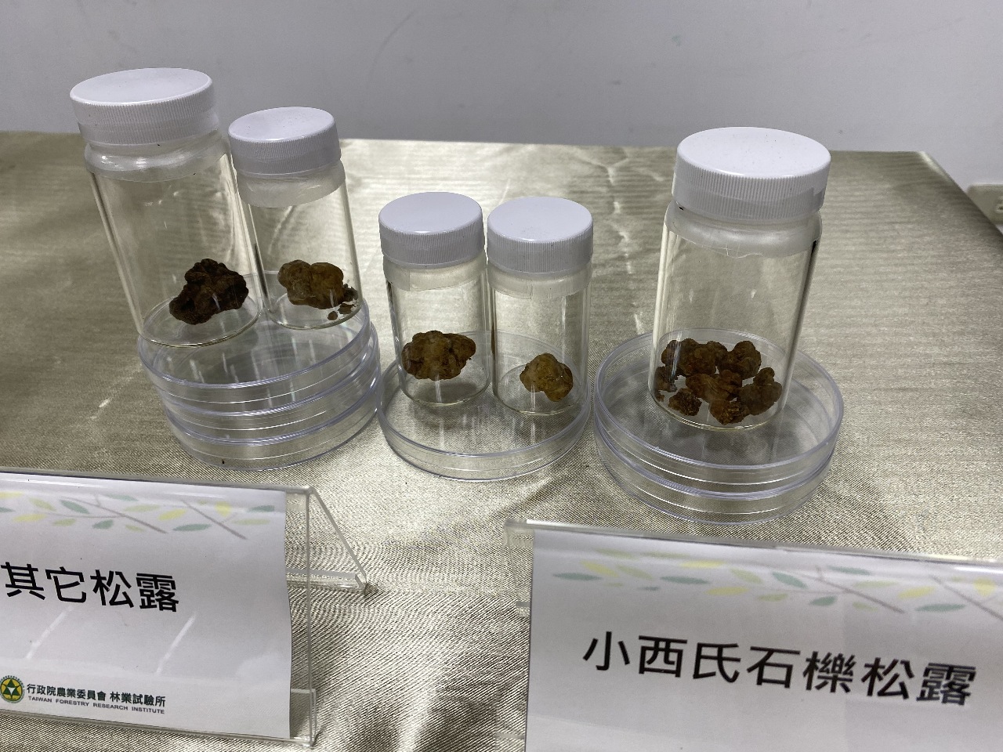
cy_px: 376
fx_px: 753
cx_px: 502
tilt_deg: -34.2
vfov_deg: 53.1
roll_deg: +1.9
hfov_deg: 67.3
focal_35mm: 26
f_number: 1.8
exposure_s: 1/120
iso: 64
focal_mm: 4.25
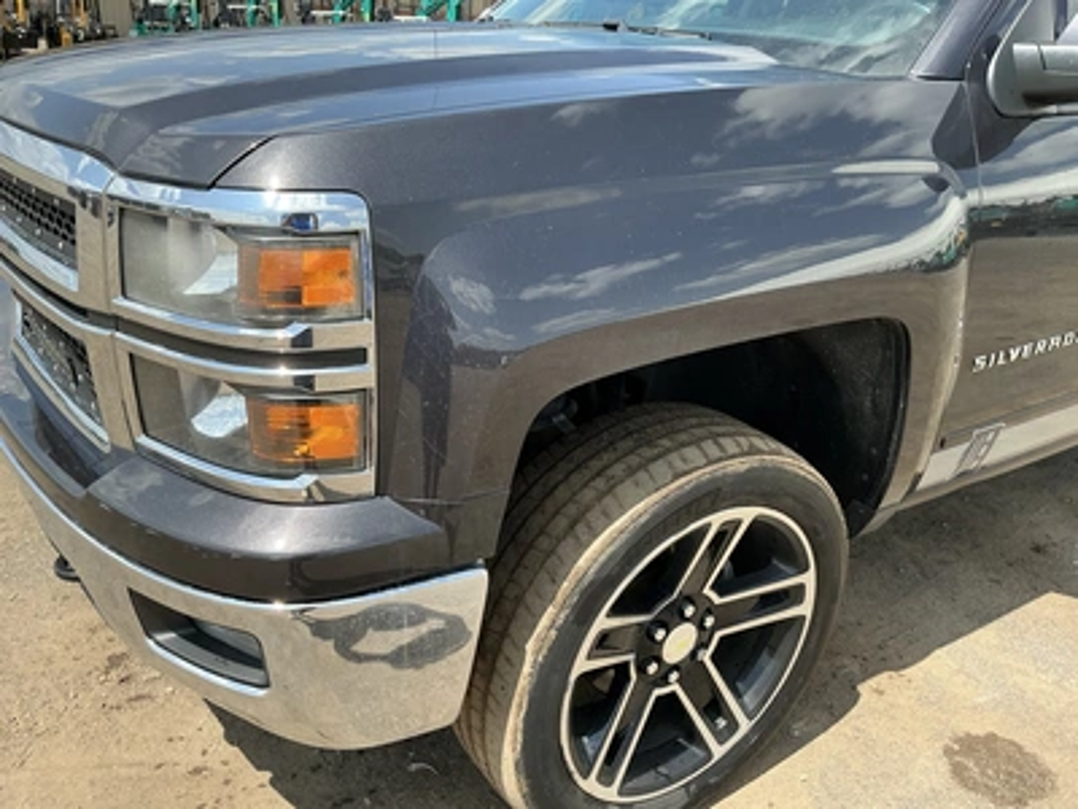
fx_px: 872
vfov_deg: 49.7
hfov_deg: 63.4
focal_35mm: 28
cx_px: 539
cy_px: 404
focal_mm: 3
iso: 25
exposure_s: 1/792
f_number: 1.8
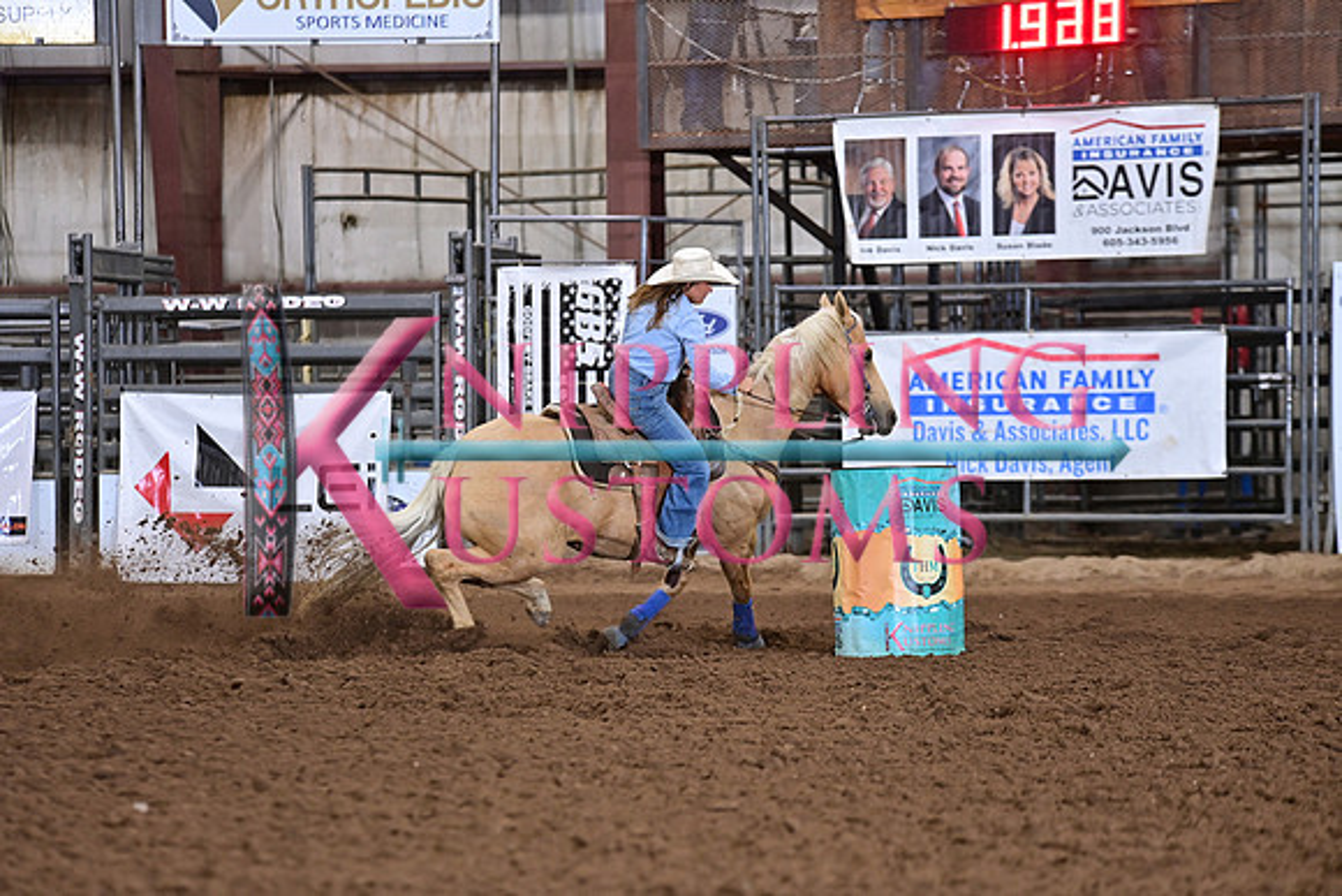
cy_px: 448
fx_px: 7457
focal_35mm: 200
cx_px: 671
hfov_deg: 10.3
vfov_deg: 6.9
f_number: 3.5
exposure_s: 1/250
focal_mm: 200
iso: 1600
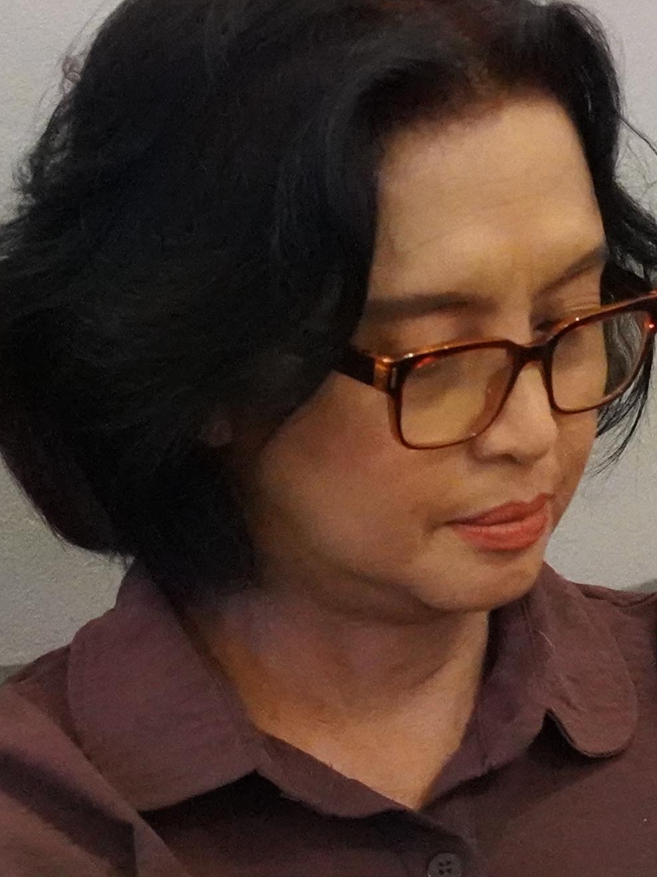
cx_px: 1280
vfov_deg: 4.3
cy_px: 765
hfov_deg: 3.2
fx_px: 11616
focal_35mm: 459
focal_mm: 105
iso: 20000
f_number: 4
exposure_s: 1/160
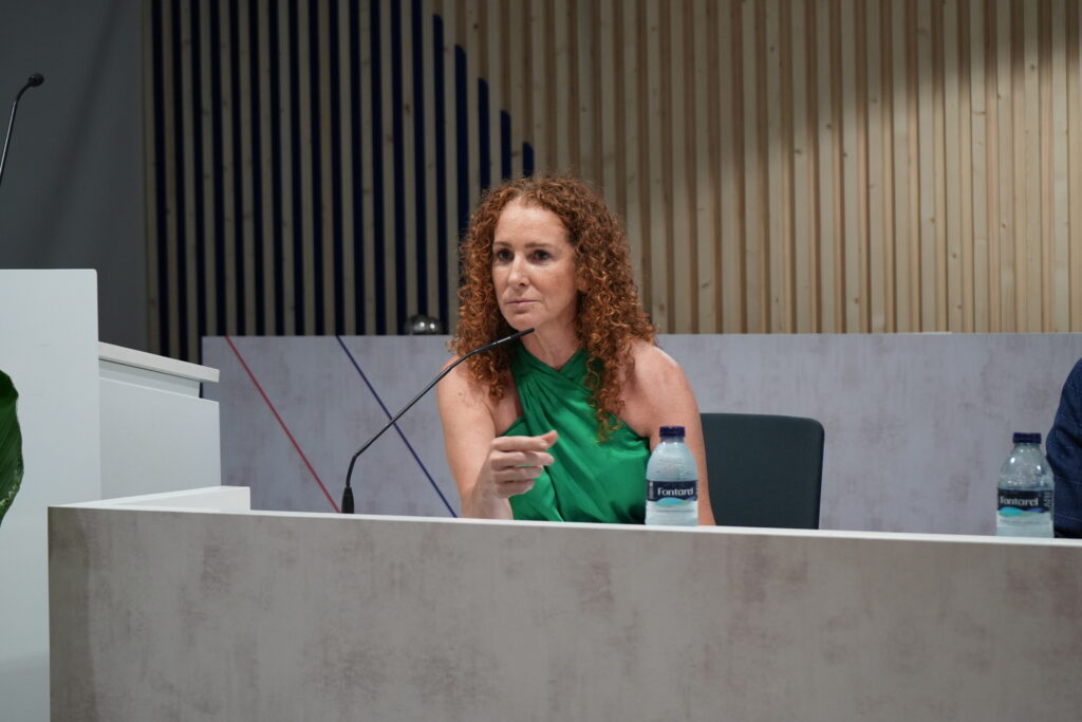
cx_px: 541
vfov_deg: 19.5
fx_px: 2104
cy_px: 361
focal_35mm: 70
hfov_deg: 28.8
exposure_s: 1/80
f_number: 5.6
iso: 2500
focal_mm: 70
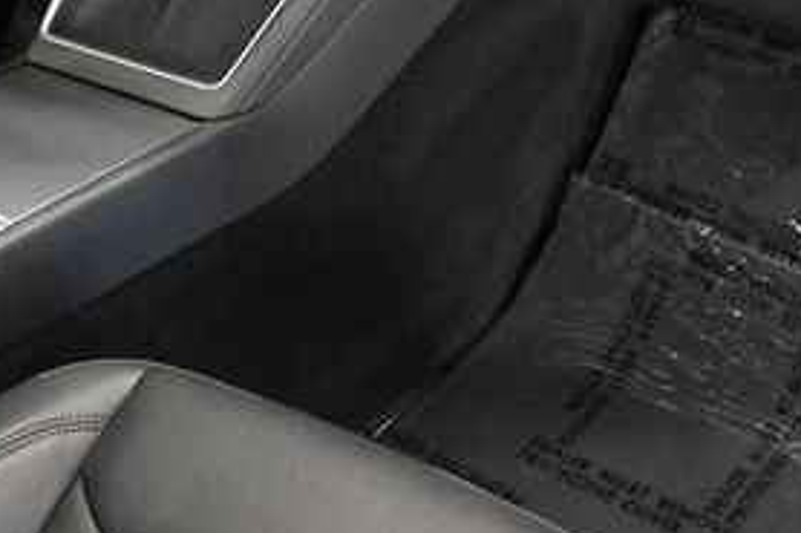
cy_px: 58
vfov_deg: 19.4
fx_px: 1534
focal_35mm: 69
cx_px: 377
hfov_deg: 29.3
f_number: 3.8
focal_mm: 20
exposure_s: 1/60
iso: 10000
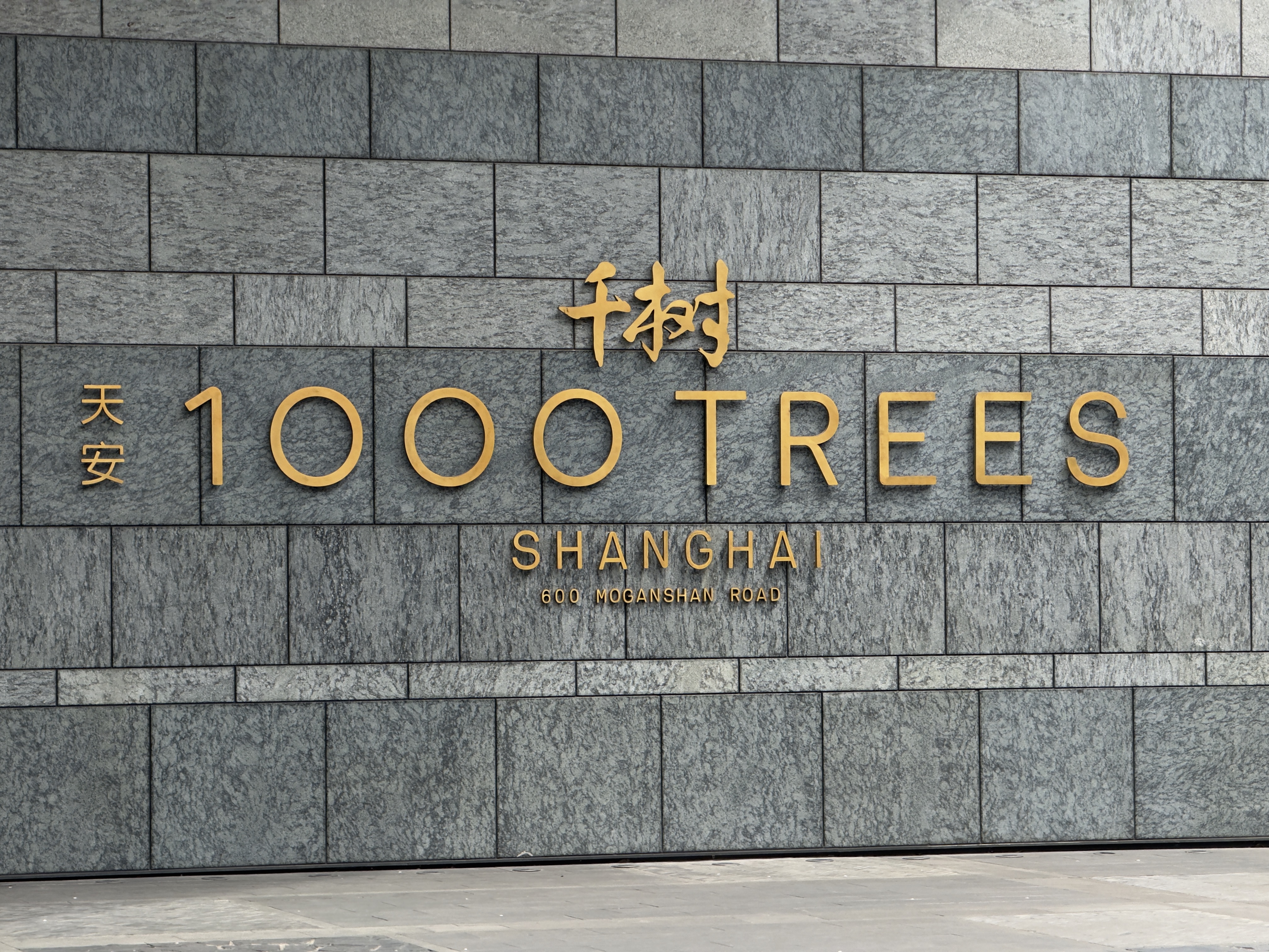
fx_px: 4399
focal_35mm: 120
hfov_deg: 16.4
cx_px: 634
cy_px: 476
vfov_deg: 12.3
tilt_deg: +1.8
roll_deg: +0.9
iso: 64
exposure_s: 1/550
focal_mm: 15.66
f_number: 2.8
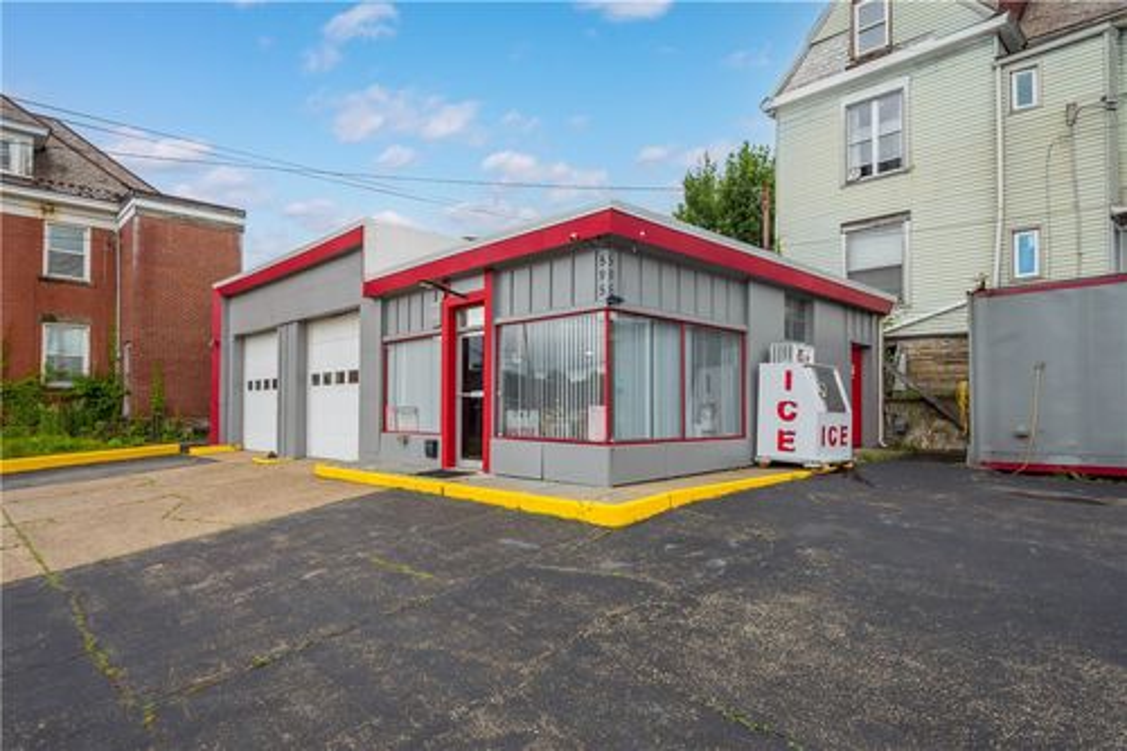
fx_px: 657
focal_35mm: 21
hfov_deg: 81.2
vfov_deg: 59.5
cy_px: 376
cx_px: 564
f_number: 6.3
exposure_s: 1/320
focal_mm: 14
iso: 100
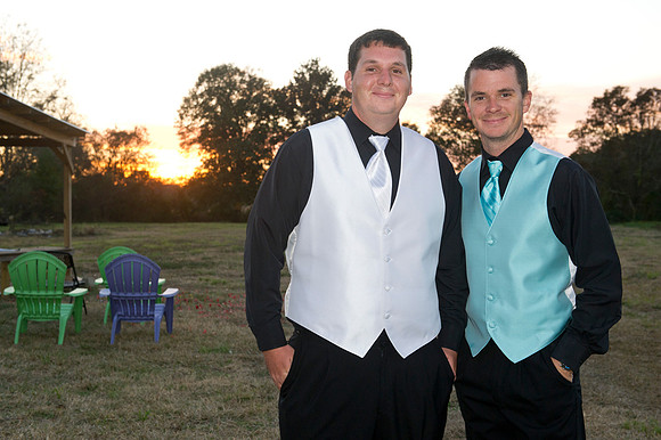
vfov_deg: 26.0
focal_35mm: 52
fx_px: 954
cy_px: 220
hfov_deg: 38.2
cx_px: 330
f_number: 7.1
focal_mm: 52
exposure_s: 1/125
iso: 640
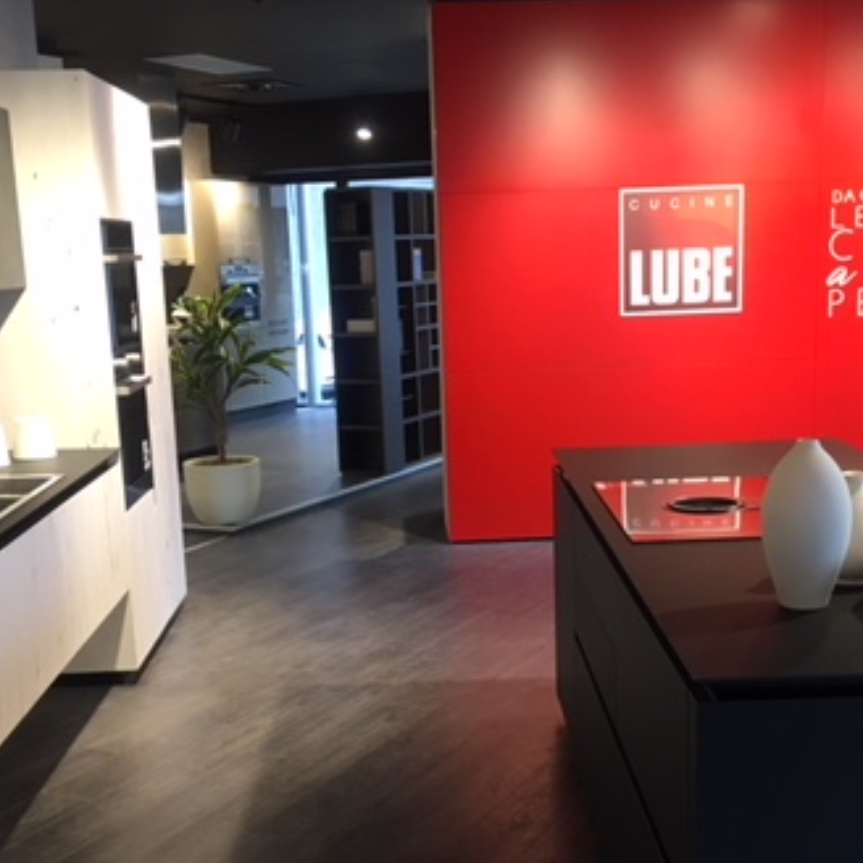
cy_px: 558
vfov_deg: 33.8
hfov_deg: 34.0
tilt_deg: -12.8
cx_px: 458
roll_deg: +2.1
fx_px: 1410
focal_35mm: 50
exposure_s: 1/33
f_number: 2.2
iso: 64
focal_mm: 4.15
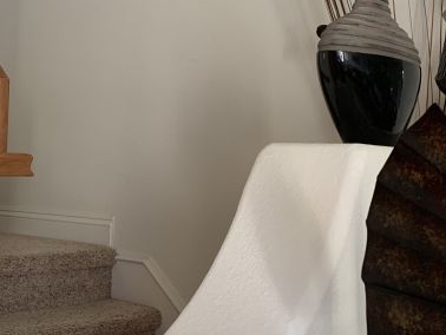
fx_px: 709
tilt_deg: +11.1
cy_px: 46
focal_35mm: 55
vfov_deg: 25.9
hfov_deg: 34.0
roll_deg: -0.7
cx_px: 94
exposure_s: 1/60
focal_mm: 4.25
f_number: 1.8
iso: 100
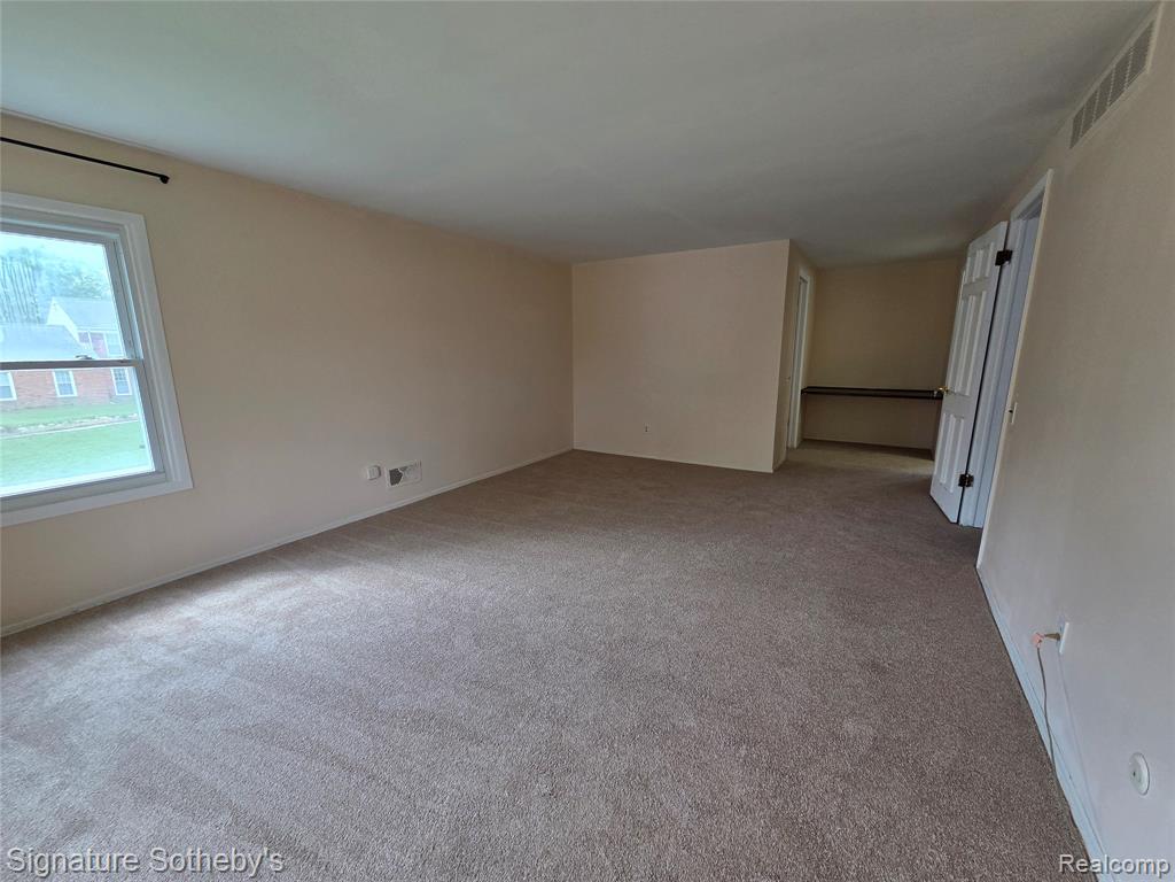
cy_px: 441
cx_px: 588
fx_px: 441
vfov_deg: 89.9
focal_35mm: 13
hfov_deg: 106.2
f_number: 2.2
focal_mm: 2.2
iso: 100
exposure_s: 1/120
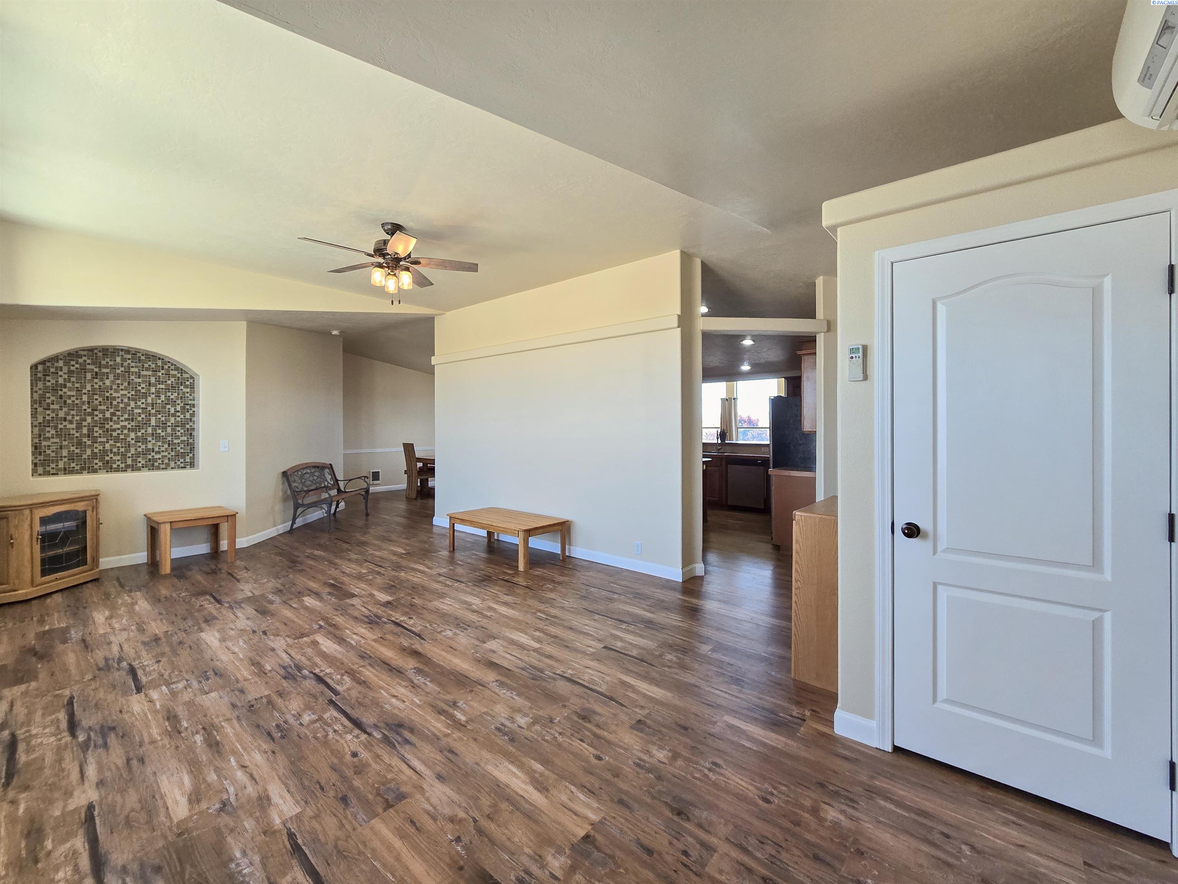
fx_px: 442
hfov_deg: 106.2
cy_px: 442
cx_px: 589
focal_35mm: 13
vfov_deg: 89.9
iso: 80
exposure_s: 1/120
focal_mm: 2.2
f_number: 2.2
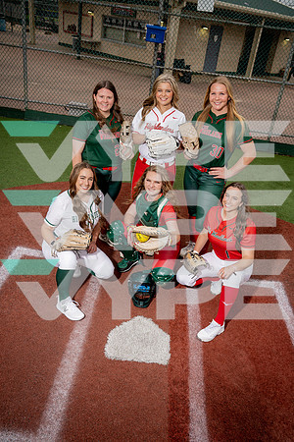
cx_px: 147
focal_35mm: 30
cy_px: 221
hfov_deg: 43.6
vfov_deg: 61.9
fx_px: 367
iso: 100
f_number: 7.1
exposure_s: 1/250
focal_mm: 30
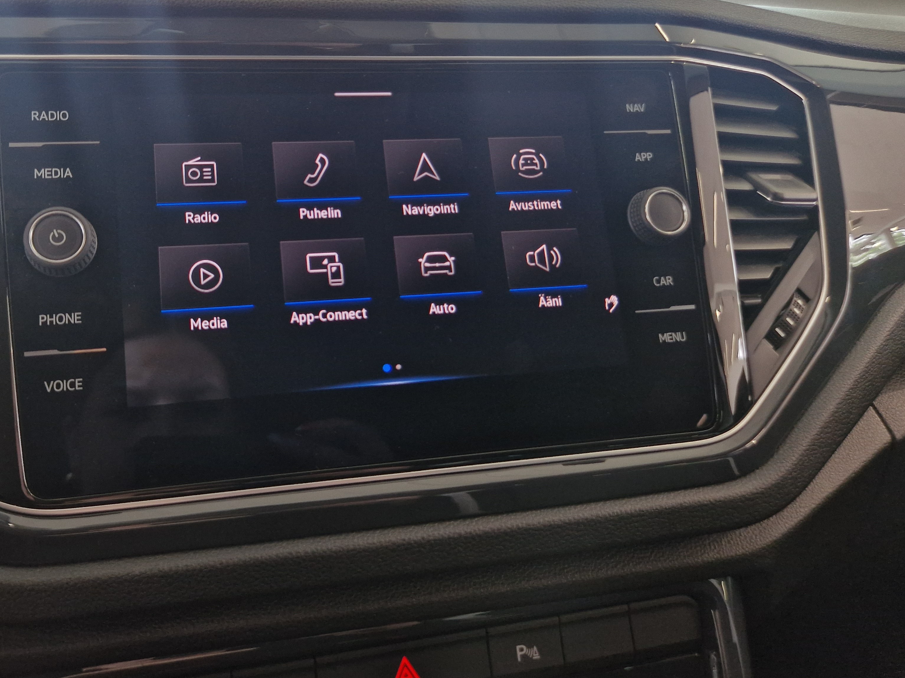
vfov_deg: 46.3
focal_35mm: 30
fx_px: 784
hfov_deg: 59.4
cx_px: 359
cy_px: 246
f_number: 1.8
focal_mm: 5.4
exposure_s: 1/180
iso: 160
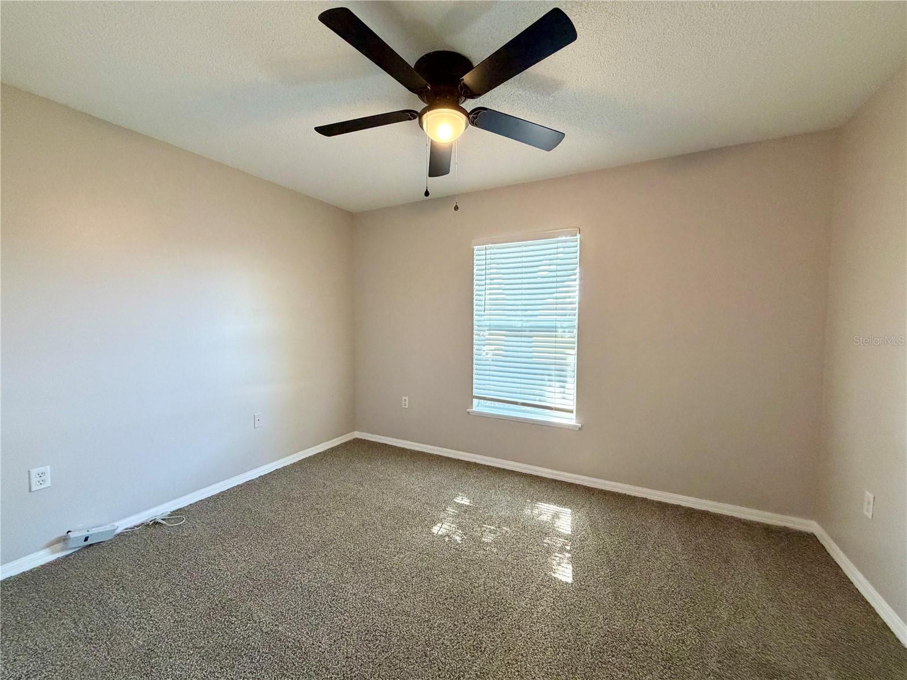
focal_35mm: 14
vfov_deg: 85.7
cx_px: 454
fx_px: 367
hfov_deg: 102.1
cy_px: 340
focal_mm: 2.22
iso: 400
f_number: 2.2
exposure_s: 1/60
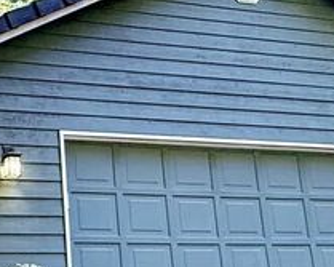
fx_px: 662
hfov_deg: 25.2
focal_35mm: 67
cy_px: 123
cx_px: -77
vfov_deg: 22.8
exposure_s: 1/99
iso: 160
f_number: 2.2
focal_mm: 2.22
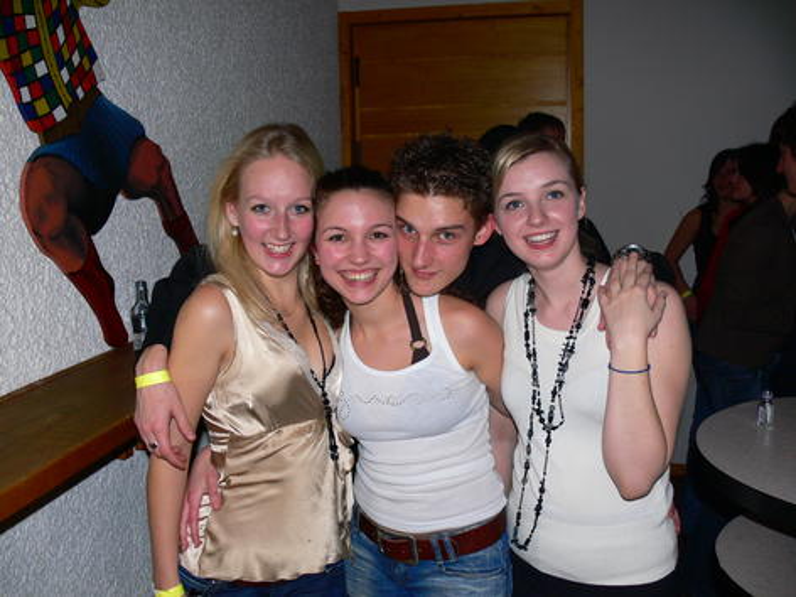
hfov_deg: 52.6
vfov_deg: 40.7
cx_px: 398
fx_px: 805
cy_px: 298
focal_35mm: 35
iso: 100
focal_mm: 7.4
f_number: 2.8
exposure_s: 1/30
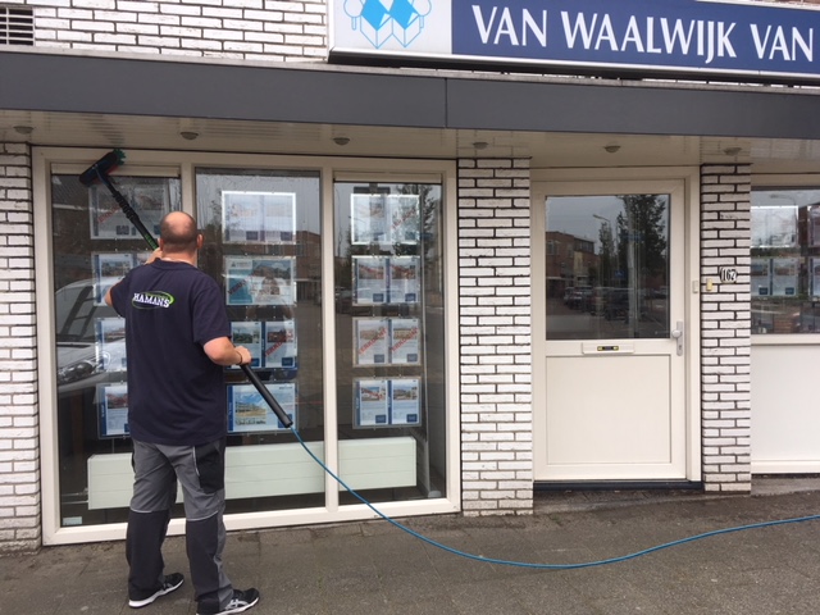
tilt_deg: -3.2
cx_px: 410
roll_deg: +0.0
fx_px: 687
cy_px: 308
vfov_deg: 48.2
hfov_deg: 61.7
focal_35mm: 29
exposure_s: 1/493
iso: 25
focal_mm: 4.15
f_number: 2.2
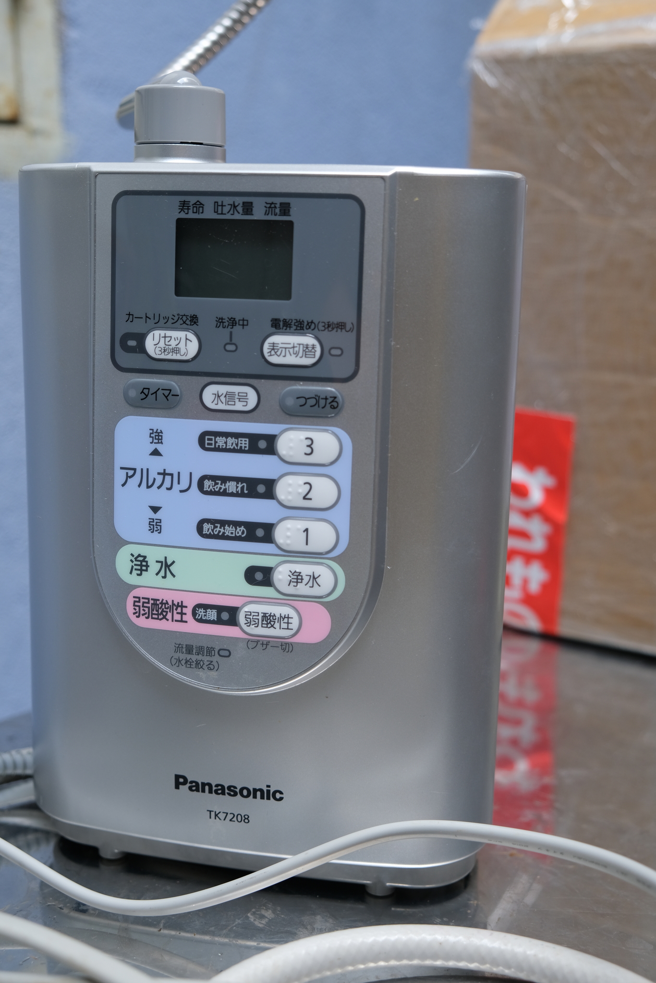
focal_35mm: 45
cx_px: 328
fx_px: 1229
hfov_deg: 29.9
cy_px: 492
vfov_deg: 43.6
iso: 250
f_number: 4
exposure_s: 1/180
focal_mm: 30.2
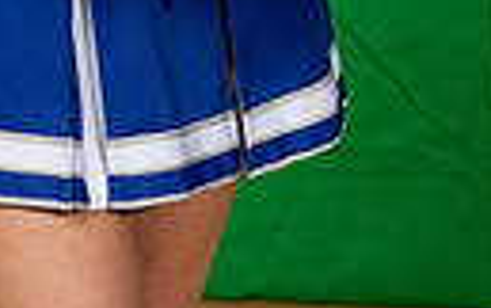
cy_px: -464
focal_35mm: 185
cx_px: 76
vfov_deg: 6.7
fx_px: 2479
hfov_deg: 11.3
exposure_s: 1/250
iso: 160
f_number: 5
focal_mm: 52
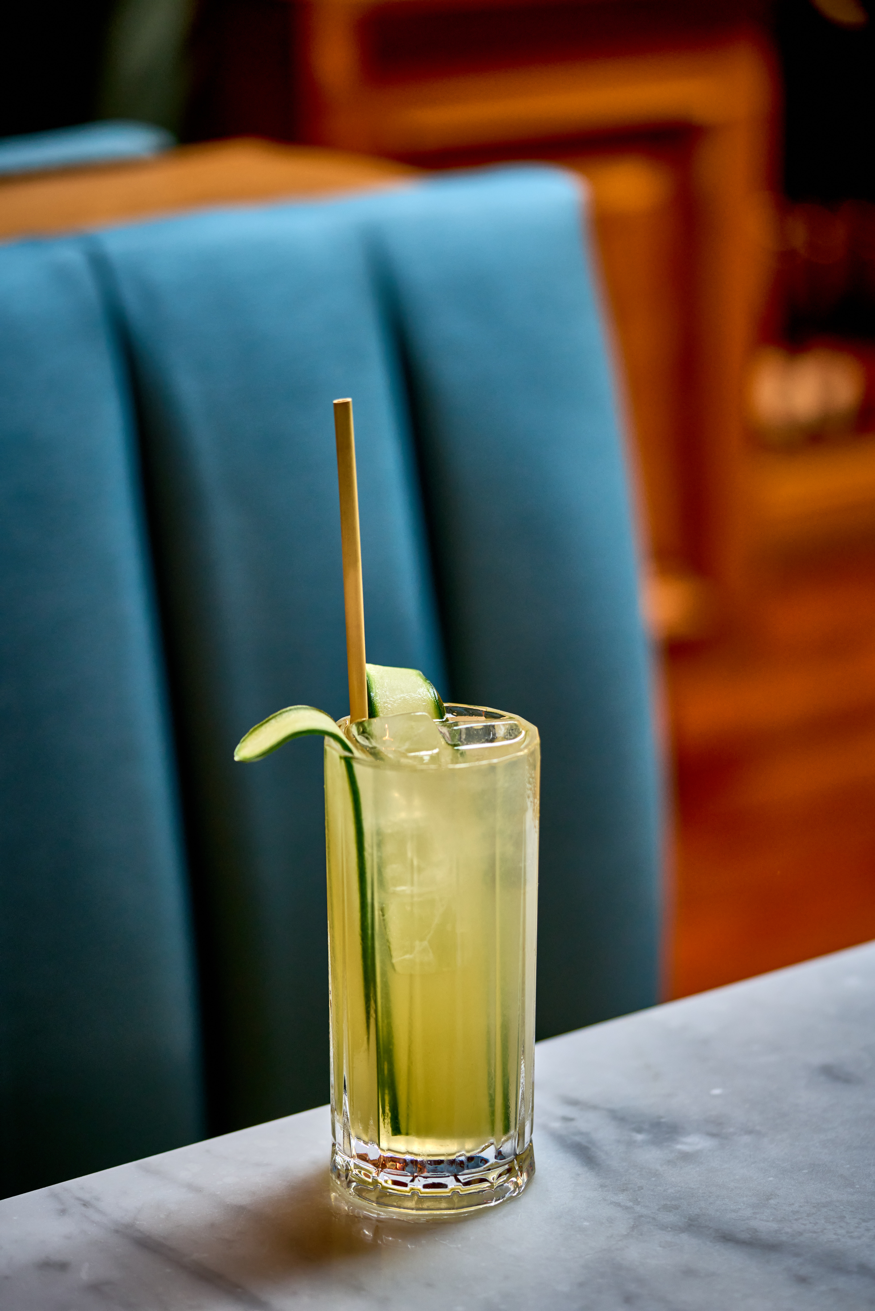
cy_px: 656
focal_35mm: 90
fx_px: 3280
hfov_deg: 15.2
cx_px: 438
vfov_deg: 22.6
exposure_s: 1/125
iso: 800
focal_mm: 90
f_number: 2.8
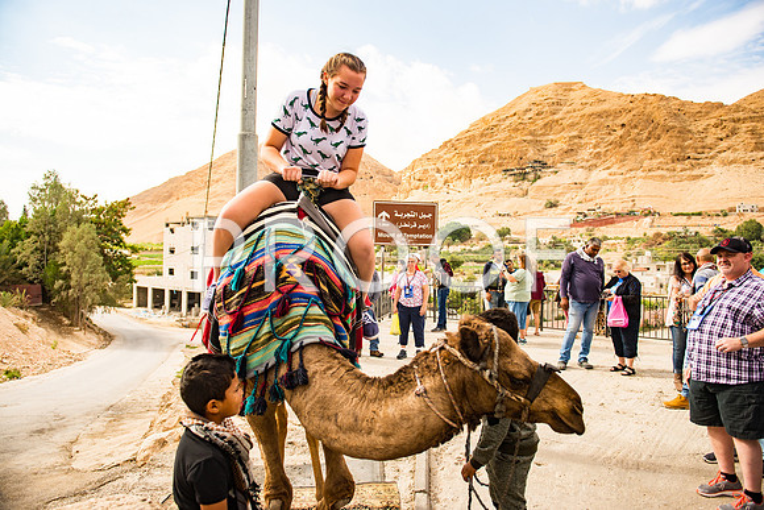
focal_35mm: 24
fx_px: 509
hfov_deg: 73.7
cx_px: 382
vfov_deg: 53.2
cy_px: 255
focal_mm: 24
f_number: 2.8
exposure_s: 1/2000
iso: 200
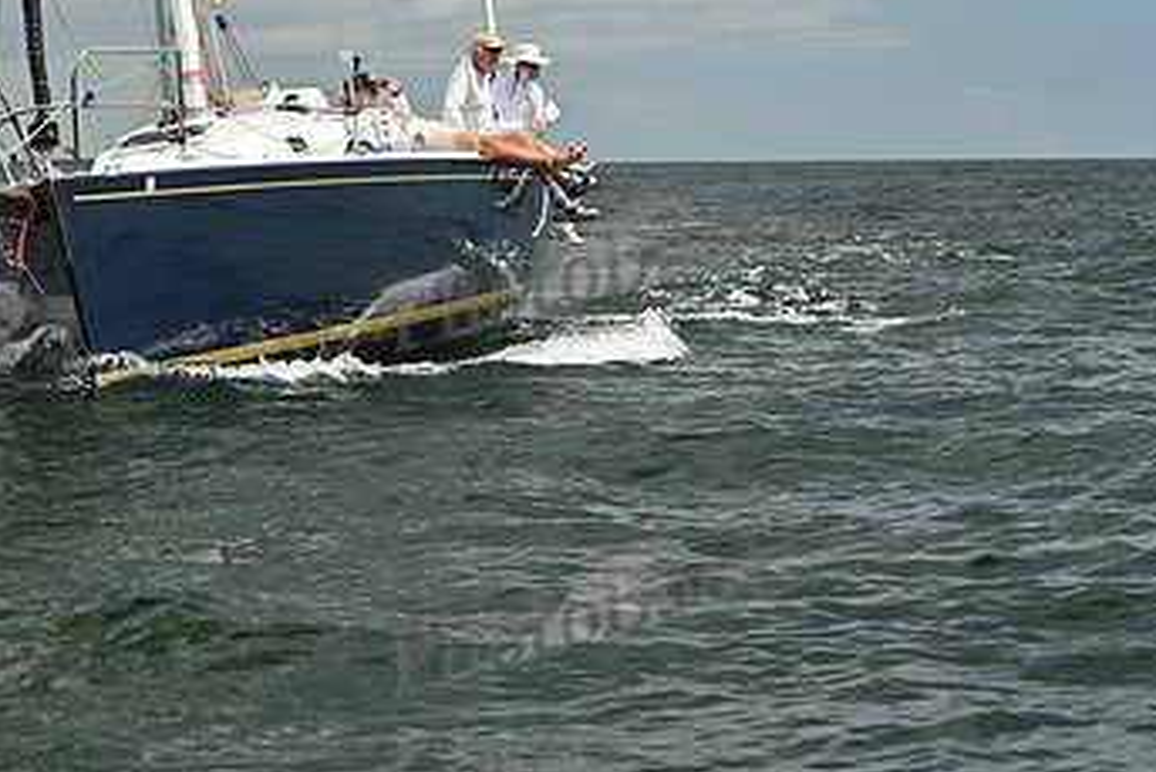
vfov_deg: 10.4
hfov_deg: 15.4
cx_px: 216
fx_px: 4240
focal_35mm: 132
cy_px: 137
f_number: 6.3
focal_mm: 78
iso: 250
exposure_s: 1/800
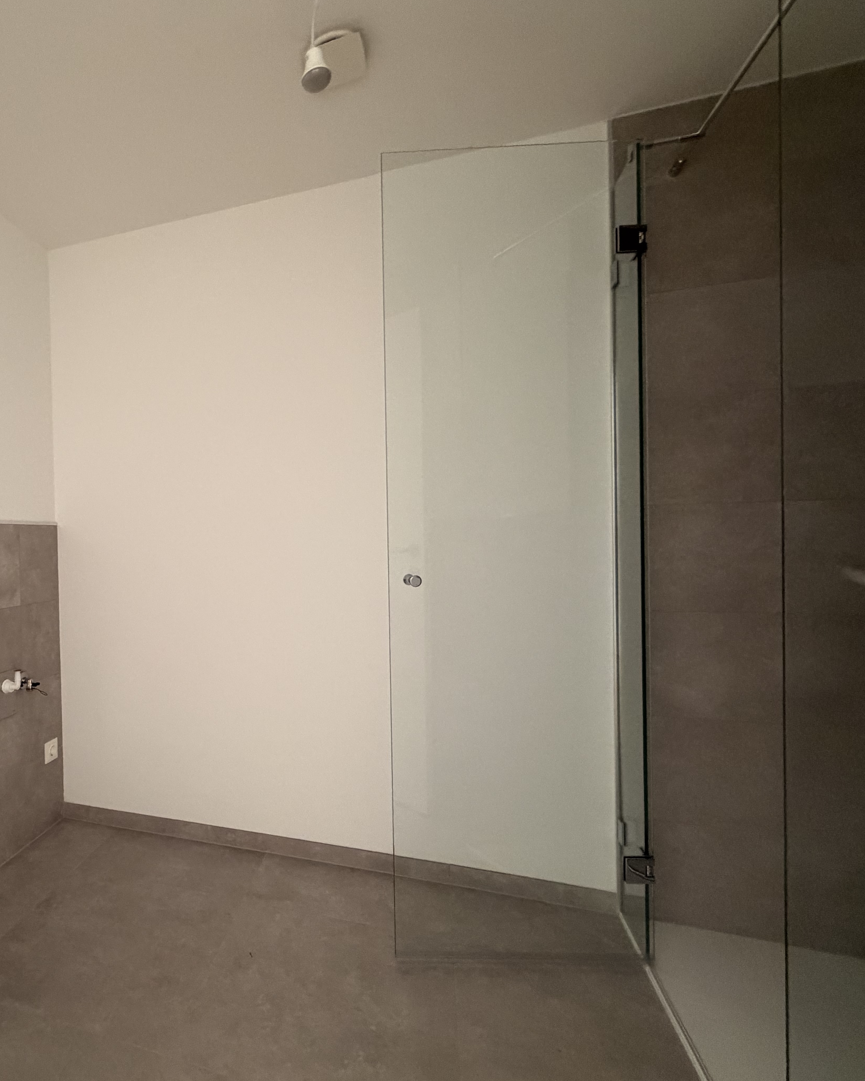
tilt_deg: -0.8
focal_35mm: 19
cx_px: 195
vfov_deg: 83.3
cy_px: 547
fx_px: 608
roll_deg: +1.3
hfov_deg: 65.6
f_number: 2.2
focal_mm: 2.22
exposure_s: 1/60
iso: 400
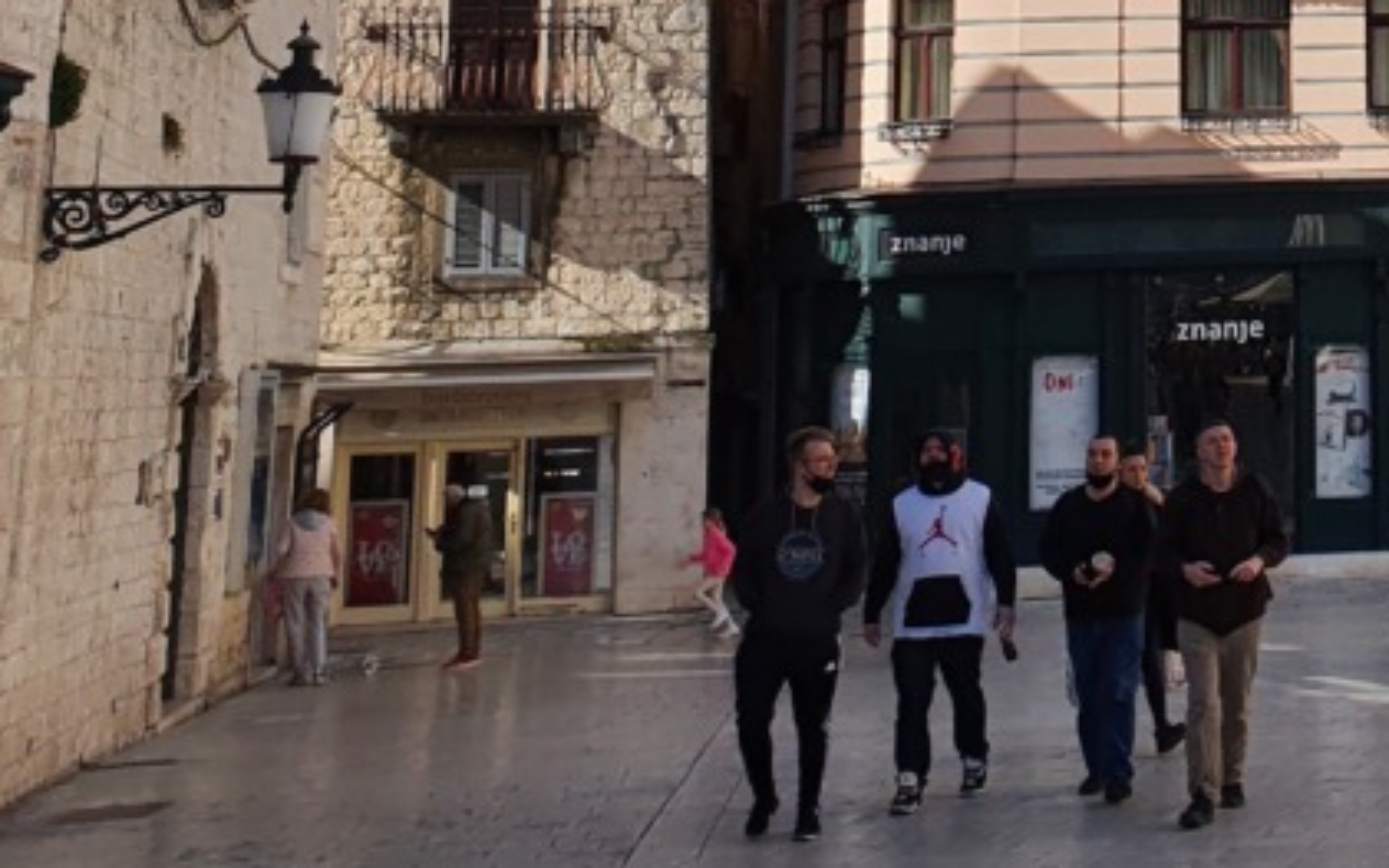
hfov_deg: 28.0
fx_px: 2536
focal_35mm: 67
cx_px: 1511
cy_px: -152
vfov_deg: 18.5
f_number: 2.4
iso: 50
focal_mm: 4.32
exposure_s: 1/2376
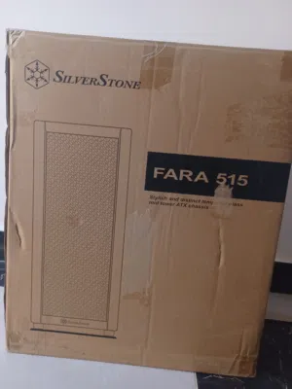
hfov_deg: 54.9
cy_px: 194
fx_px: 281
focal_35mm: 25
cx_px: 146
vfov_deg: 69.4
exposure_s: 1/20
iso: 800
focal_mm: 4.6
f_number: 1.8
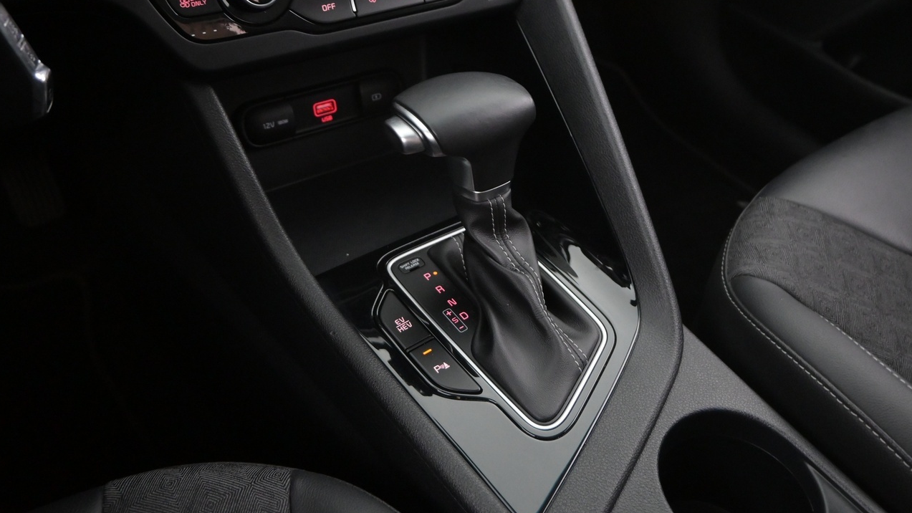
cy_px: 172
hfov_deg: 61.0
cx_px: 482
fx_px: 774
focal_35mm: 32
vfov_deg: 36.3
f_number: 3.5
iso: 2800
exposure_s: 1/25
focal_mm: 16
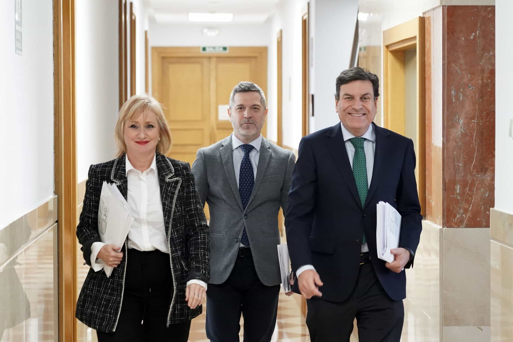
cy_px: 171
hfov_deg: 17.3
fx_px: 1681
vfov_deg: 11.6
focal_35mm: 118
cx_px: 256
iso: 3200
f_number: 4
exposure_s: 1/160
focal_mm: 79
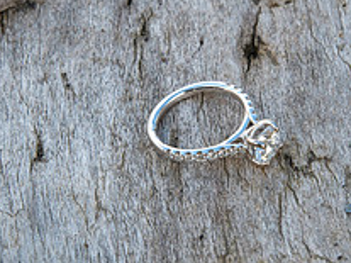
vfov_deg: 7.6
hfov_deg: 10.1
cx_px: 254
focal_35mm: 196
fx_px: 1986
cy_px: 148
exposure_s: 1/320
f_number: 14
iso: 1250
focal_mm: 70
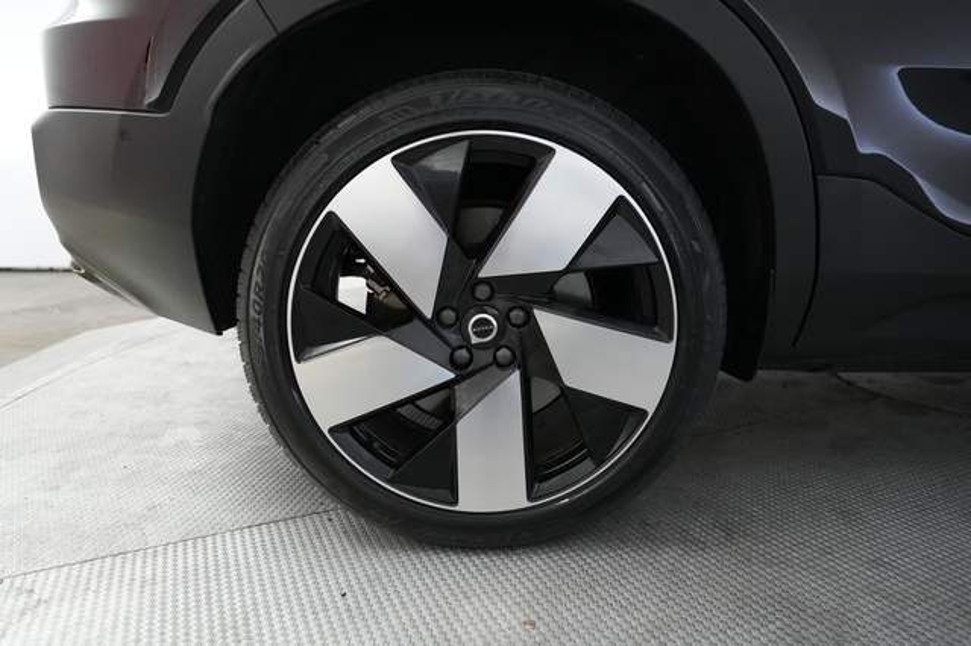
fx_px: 647
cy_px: 323
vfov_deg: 53.1
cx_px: 486
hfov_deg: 73.8
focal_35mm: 24
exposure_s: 1/160
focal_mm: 24
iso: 4000
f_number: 2.8
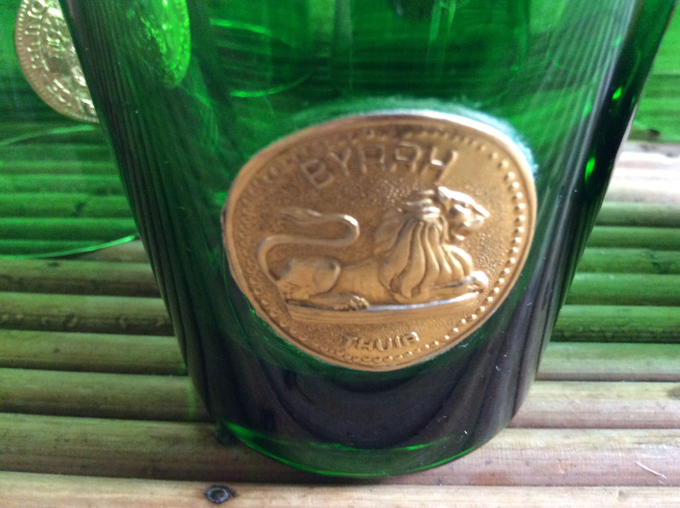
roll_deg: -0.1
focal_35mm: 32
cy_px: 254
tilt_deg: -33.6
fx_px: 628
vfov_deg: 44.1
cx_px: 340
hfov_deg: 56.9
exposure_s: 1/25
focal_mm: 3.3
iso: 200
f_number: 2.4
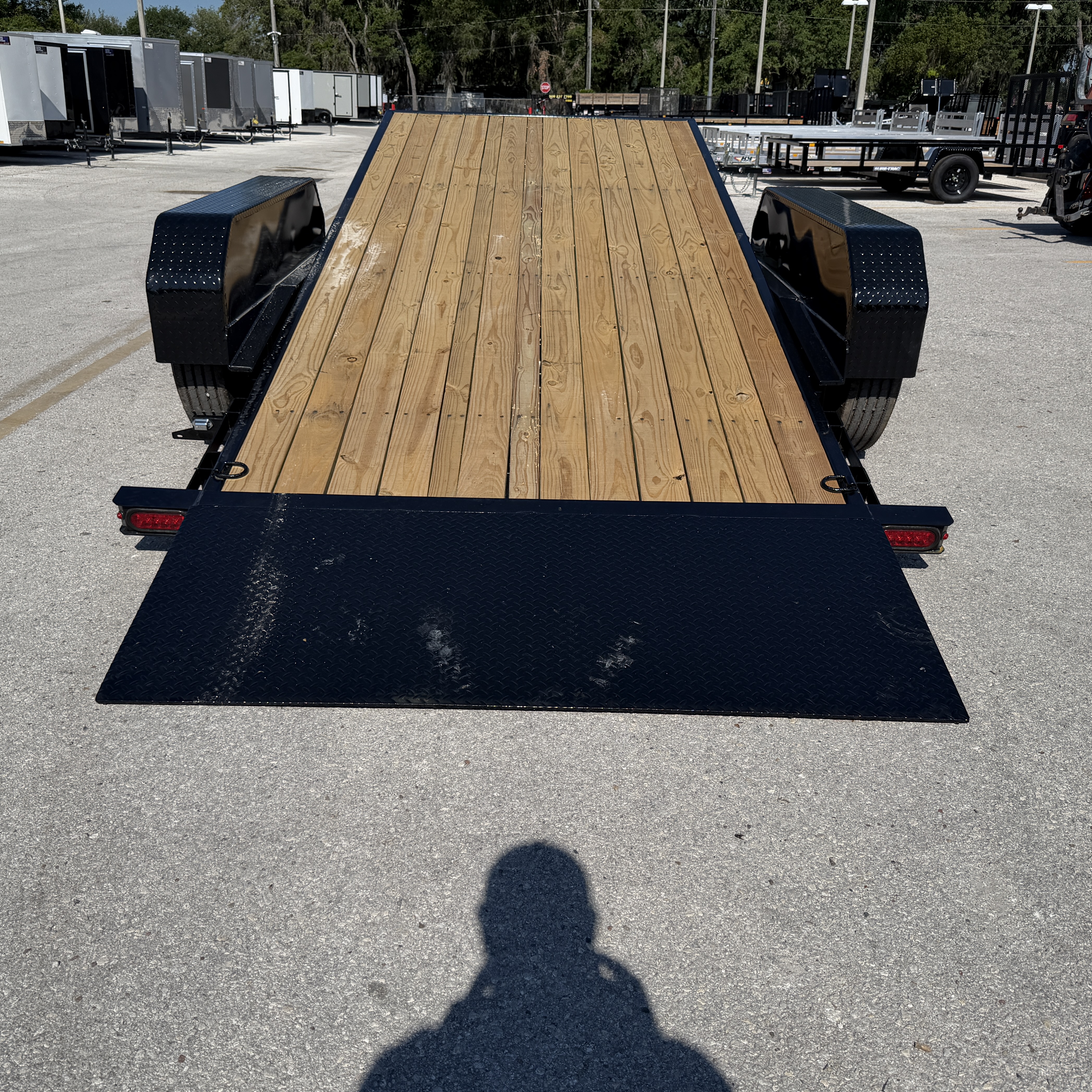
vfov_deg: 55.6
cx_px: 533
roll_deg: -0.8
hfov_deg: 55.6
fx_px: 1035
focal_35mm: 29
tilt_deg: -25.1
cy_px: 559
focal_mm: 6.76
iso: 80
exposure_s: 1/8130
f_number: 1.78
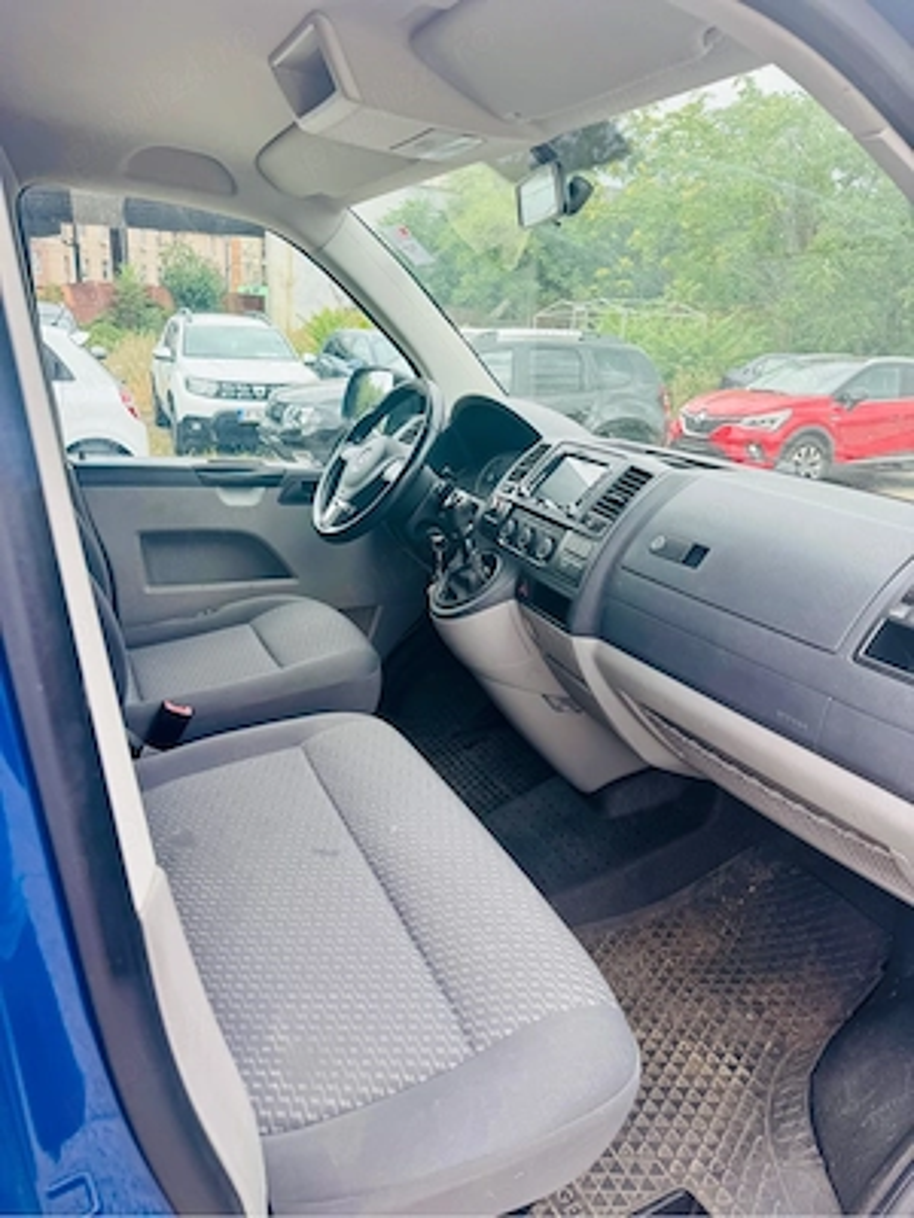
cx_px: 457
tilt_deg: -17.5
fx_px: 845
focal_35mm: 24
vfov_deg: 71.6
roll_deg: -2.5
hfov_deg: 56.8
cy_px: 609
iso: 80
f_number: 1.78
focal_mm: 6.76
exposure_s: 1/399
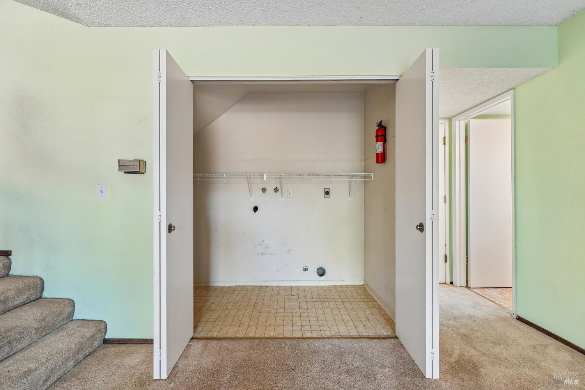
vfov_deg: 81.2
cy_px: 195
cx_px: 292
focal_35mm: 14
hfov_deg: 104.3
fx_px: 227
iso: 640
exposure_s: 1/20
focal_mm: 14
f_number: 8
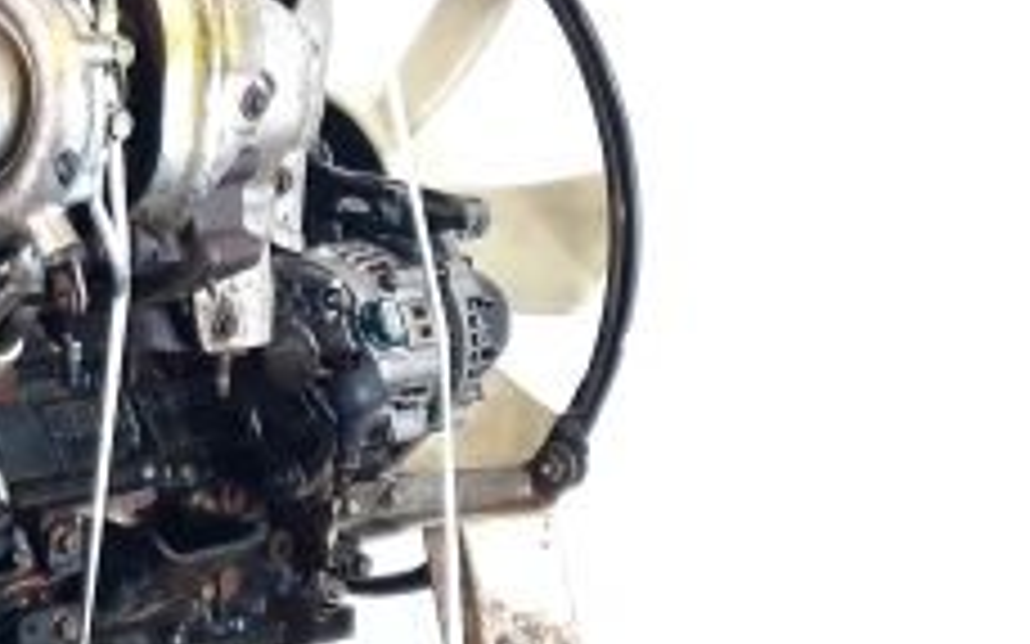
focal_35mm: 64
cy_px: 338
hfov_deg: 28.9
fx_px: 1796
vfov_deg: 20.3
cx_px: -112
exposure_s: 1/50
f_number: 1.8
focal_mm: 6.4
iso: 125
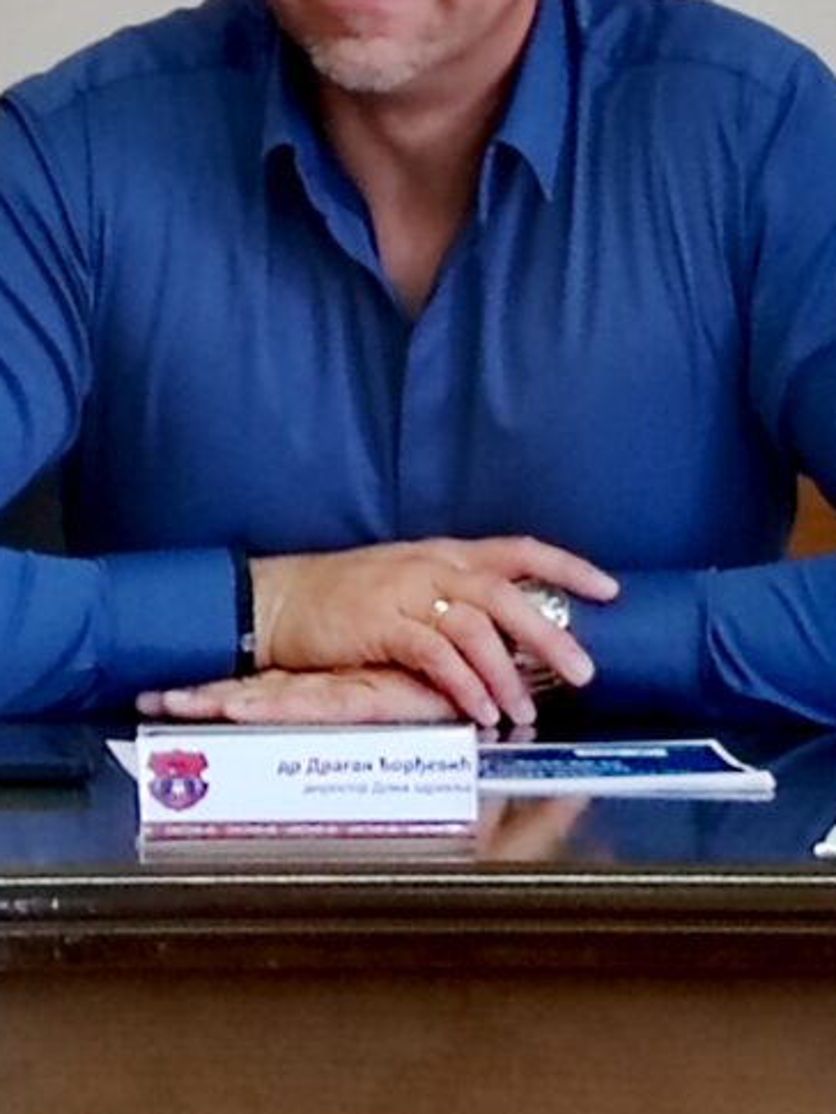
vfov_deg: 6.0
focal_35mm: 330
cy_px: 13
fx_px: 10622
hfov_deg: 4.5
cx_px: 505
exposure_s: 1/100
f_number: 1.9
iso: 500
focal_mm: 6.12
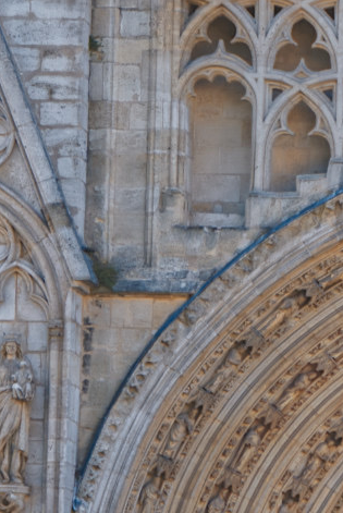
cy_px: -332
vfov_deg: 5.1
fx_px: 5689
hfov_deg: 3.4
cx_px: 436
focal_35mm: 399
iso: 125
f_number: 7.1
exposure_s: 1/125
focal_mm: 94
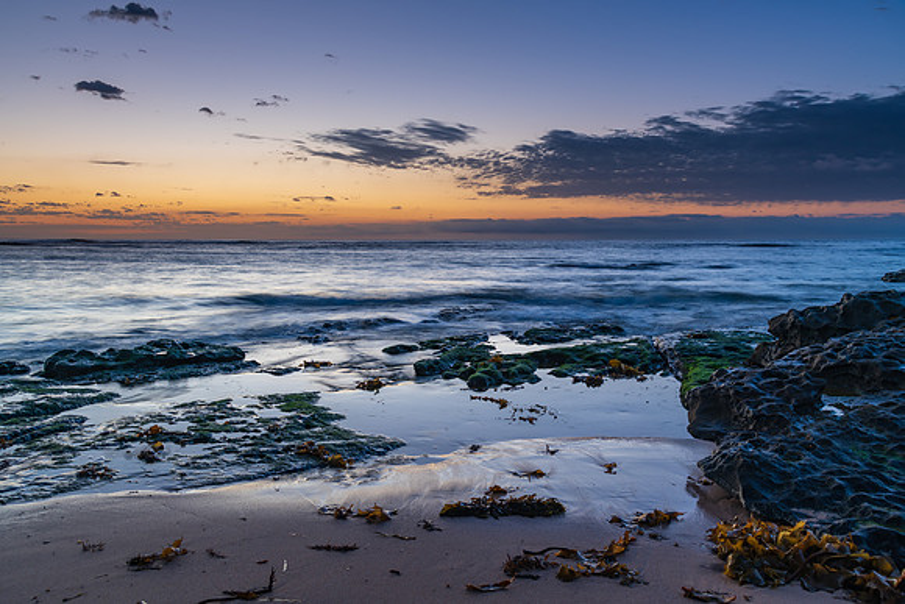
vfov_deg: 41.6
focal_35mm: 32
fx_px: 796
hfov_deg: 59.3
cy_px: 302
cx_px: 452
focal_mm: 31
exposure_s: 1
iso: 80
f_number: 8
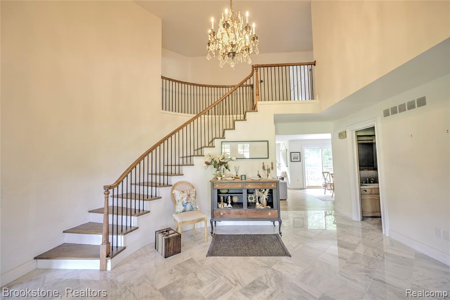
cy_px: 150
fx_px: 175
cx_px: 225
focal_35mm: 14
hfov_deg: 104.3
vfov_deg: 81.2
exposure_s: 1/8
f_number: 3.5
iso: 200
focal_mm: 14
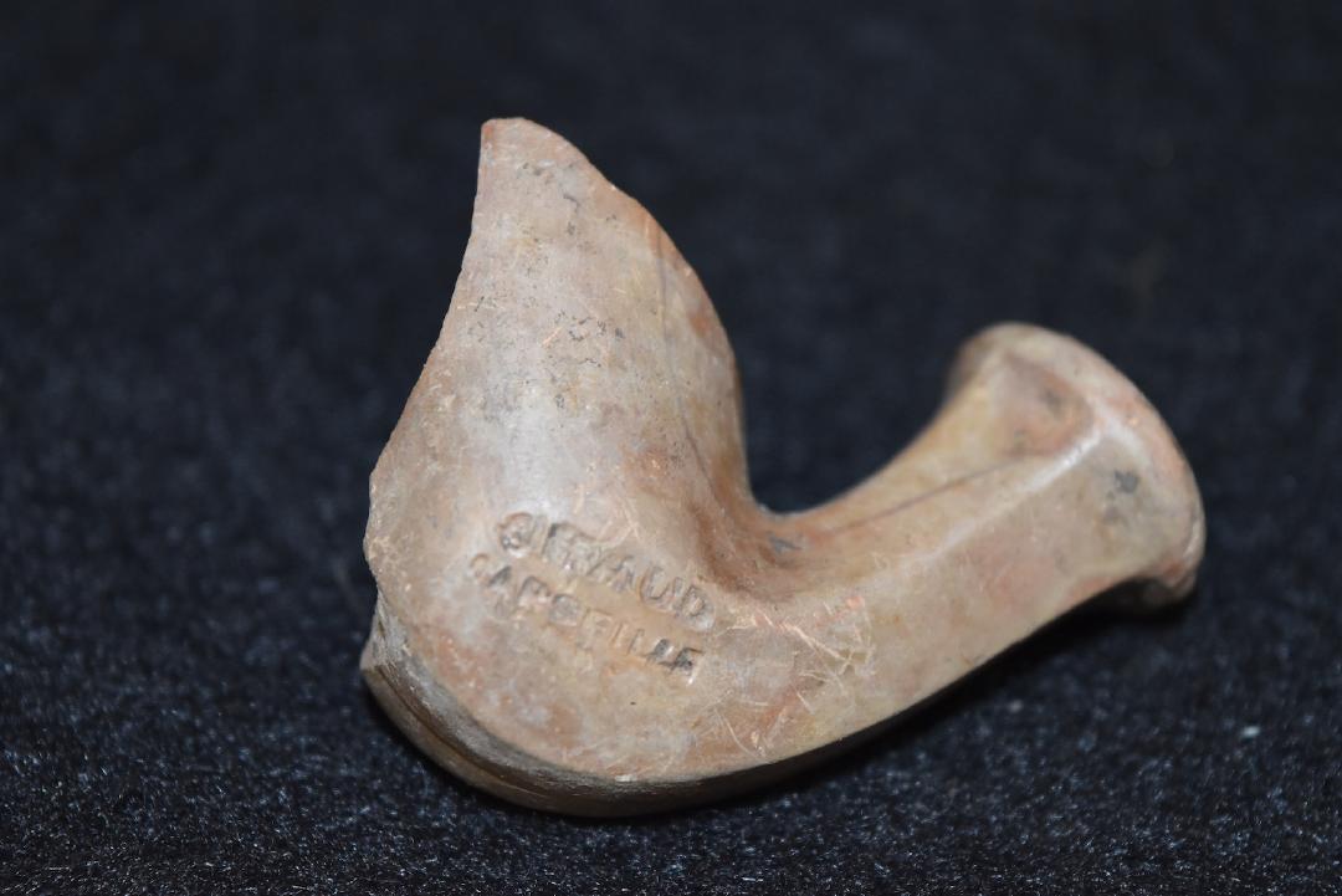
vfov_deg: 16.6
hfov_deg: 24.6
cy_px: 448
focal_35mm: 82
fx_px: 3076
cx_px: 671
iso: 1400
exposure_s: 1/60
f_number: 5.6
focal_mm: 55
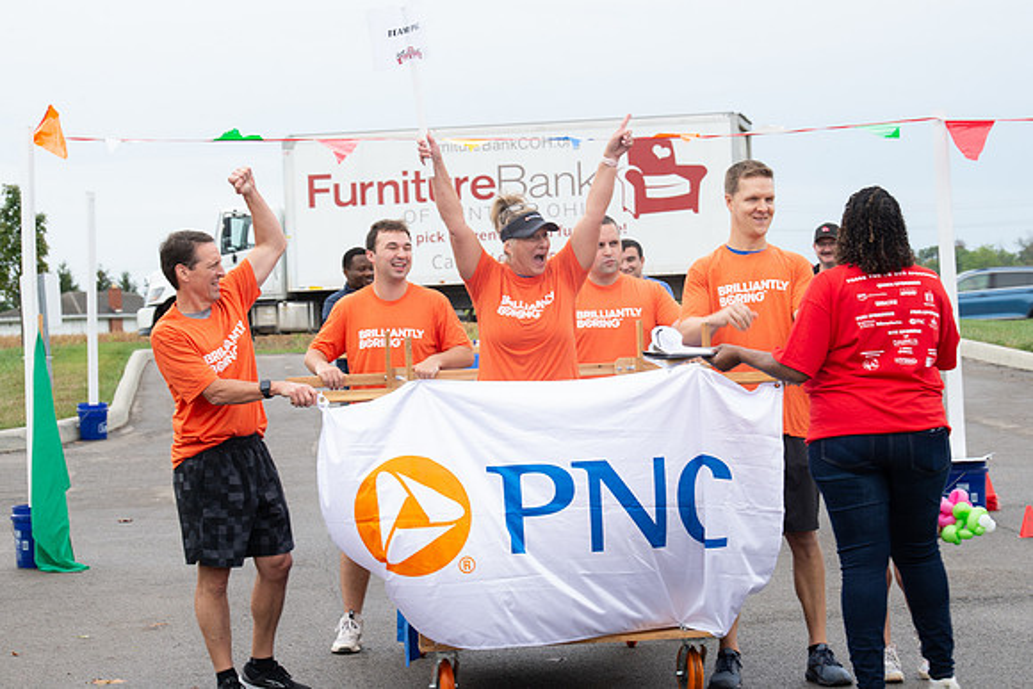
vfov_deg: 11.7
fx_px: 3370
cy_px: 321
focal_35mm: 117
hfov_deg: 17.4
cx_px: 519
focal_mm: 110
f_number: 10
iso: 640
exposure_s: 1/160
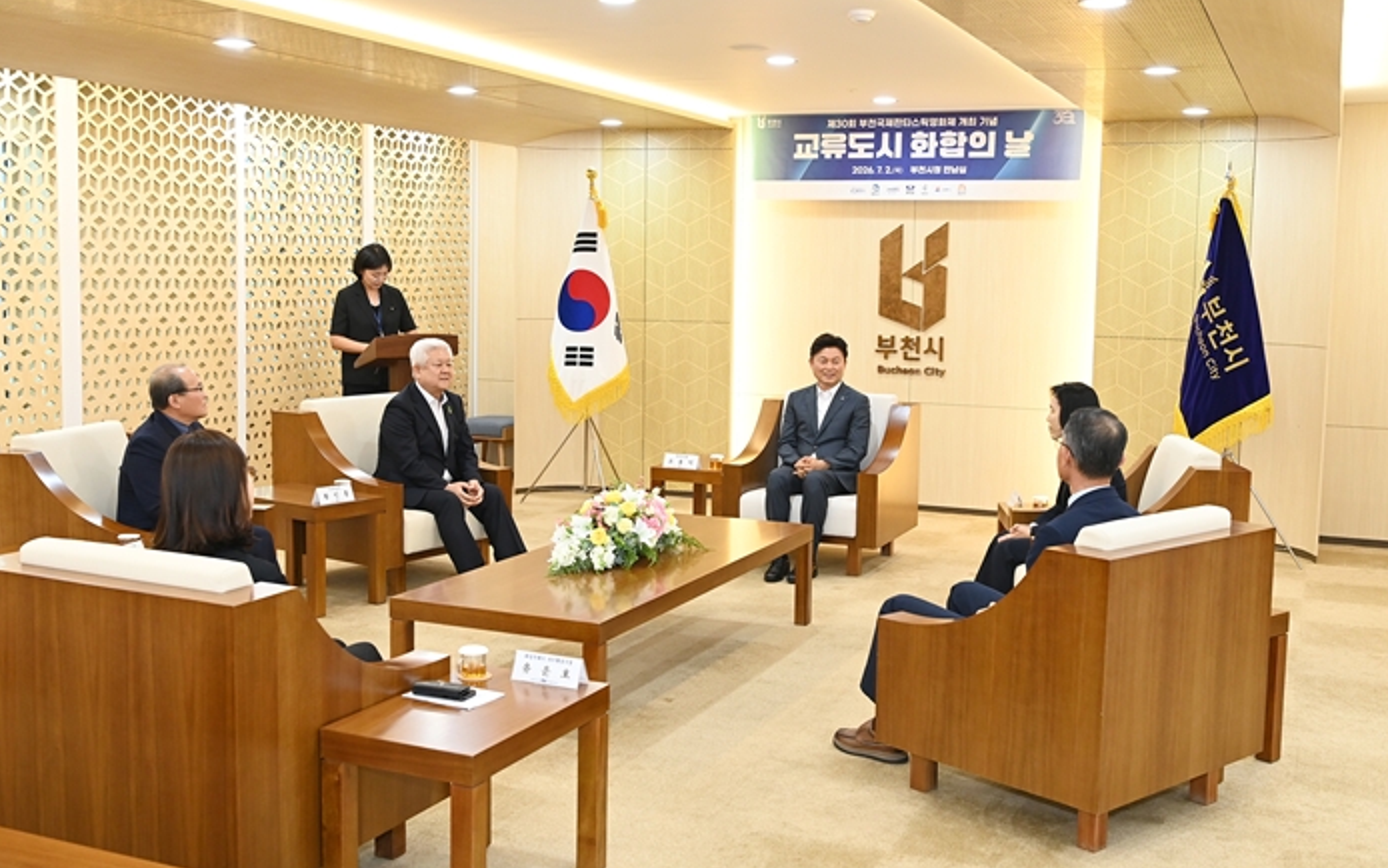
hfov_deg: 52.7
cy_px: 429
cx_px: 698
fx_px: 1400
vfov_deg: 34.5
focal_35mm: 37
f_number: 5.6
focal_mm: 36
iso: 2500
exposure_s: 1/160
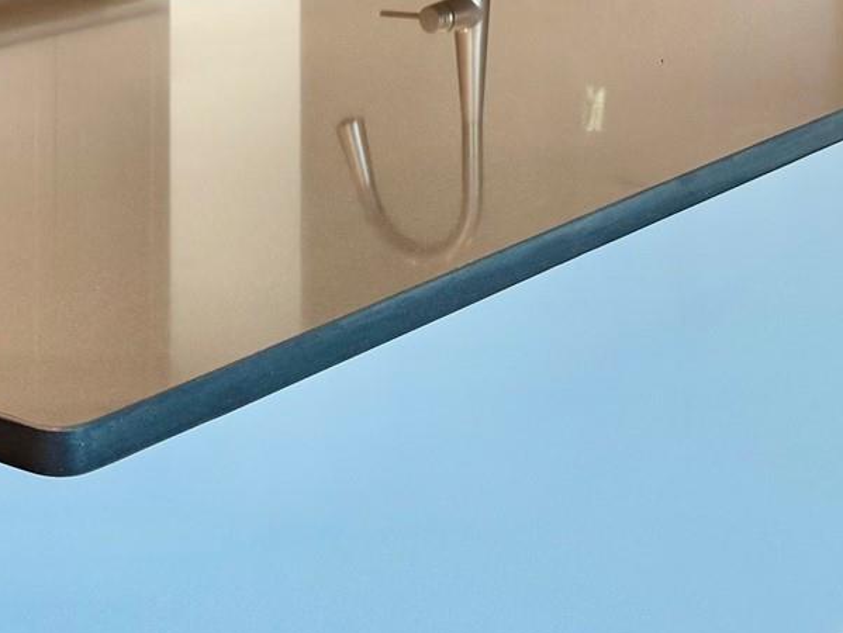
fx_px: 1998
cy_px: -394
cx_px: 370
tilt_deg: -0.9
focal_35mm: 82
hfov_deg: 23.8
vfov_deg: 16.1
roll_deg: +0.0
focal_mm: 6.76
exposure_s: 1/120
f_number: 1.78
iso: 100
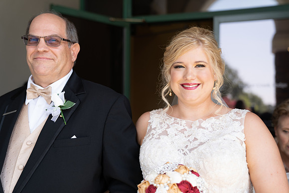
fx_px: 385
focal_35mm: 48
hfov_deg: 41.1
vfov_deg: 28.1
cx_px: 144
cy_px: 96
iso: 100
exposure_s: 1/160
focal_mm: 48
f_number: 2.8
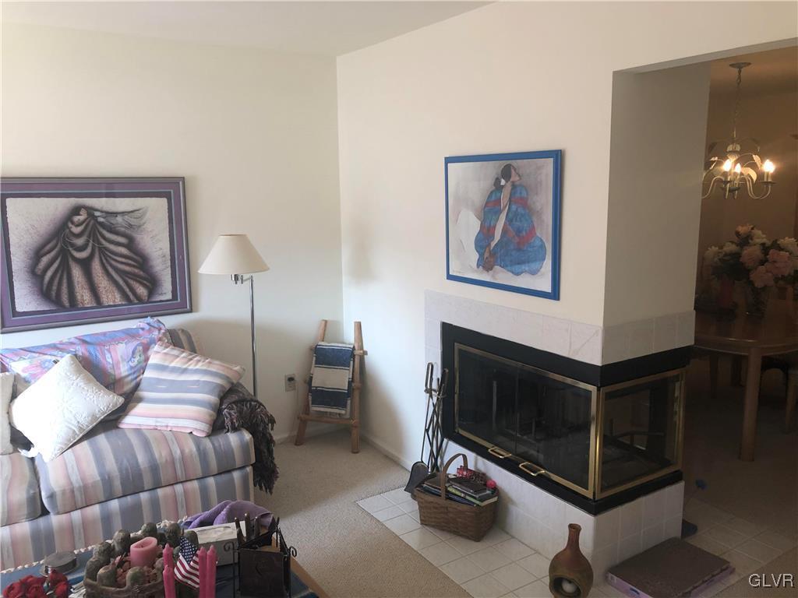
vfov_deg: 49.7
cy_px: 299
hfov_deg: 63.4
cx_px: 399
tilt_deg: -7.8
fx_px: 645
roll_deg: +1.1
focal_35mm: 28
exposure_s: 1/30
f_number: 1.8
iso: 32
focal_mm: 3.99
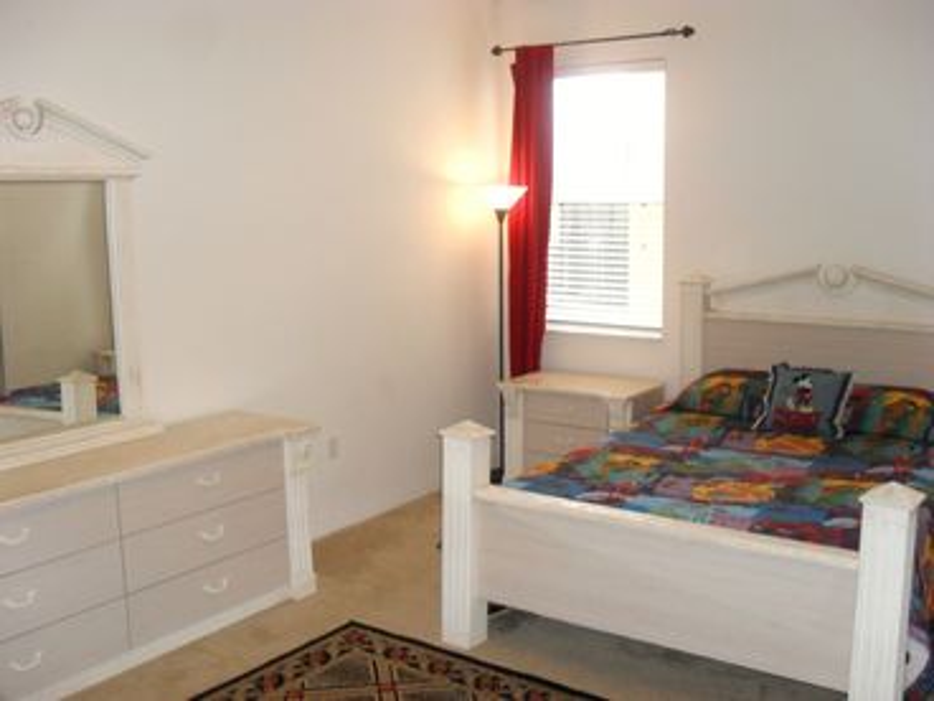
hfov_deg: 52.6
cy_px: 350
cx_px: 467
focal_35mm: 35
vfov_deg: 40.7
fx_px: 944
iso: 200
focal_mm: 6.3
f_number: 3.2
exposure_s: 1/45
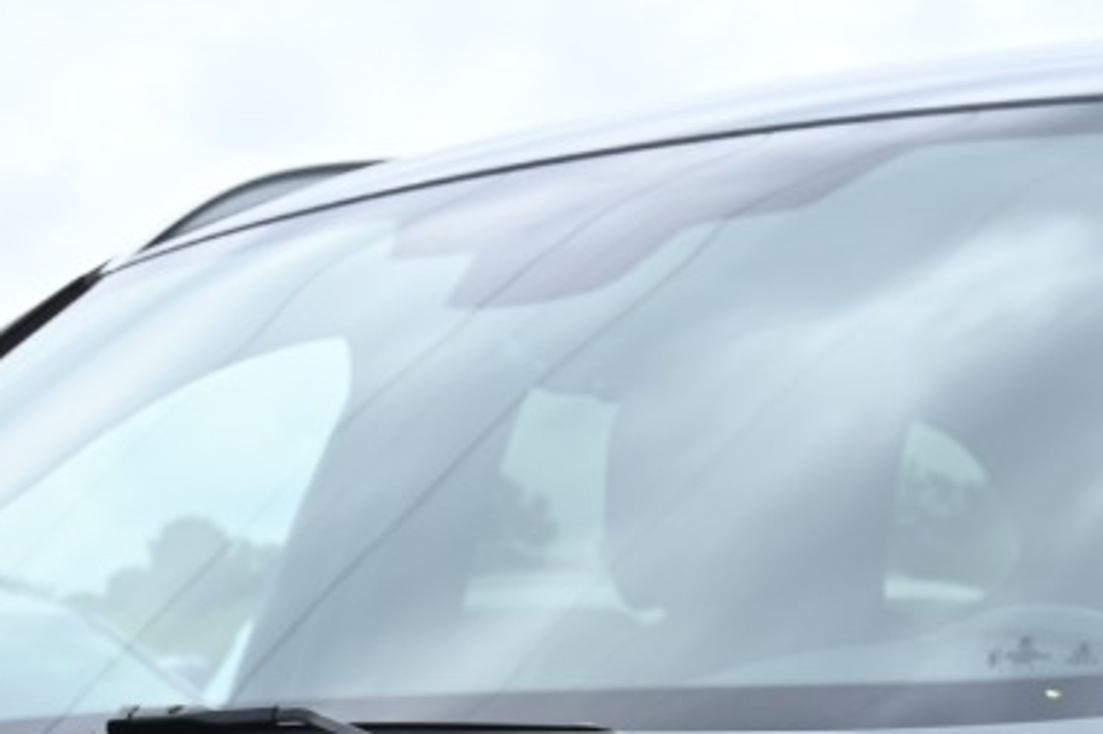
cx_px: 215
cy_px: 1602
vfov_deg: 8.2
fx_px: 4806
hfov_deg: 13.0
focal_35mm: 157
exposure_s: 1/320
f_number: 6.3
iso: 100
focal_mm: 31
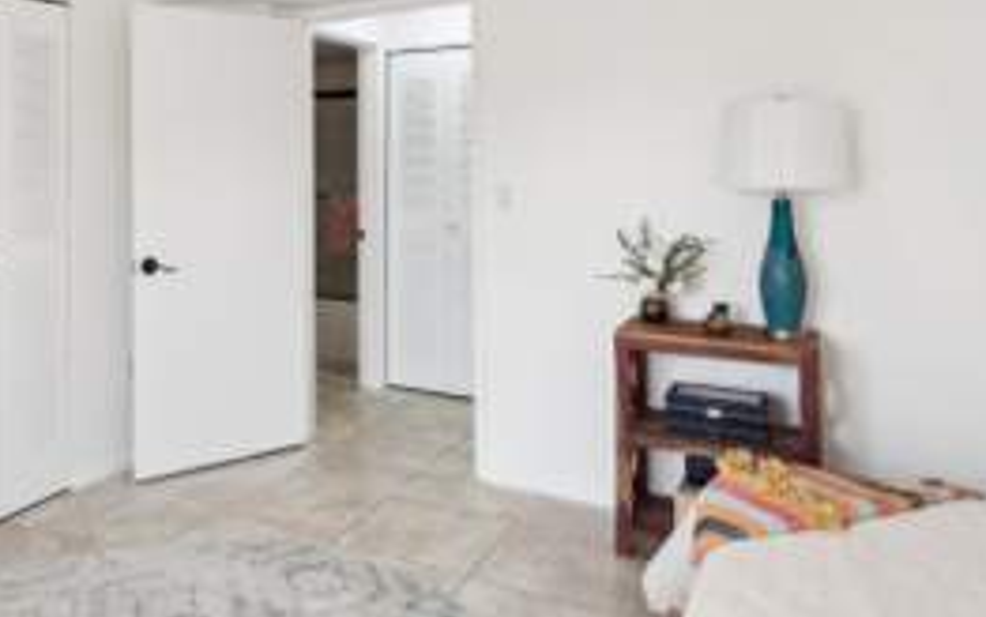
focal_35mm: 28
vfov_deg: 43.8
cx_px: 286
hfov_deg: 63.7
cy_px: 198
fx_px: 753
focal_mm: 10
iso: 1600
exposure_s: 1/120
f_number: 7.1
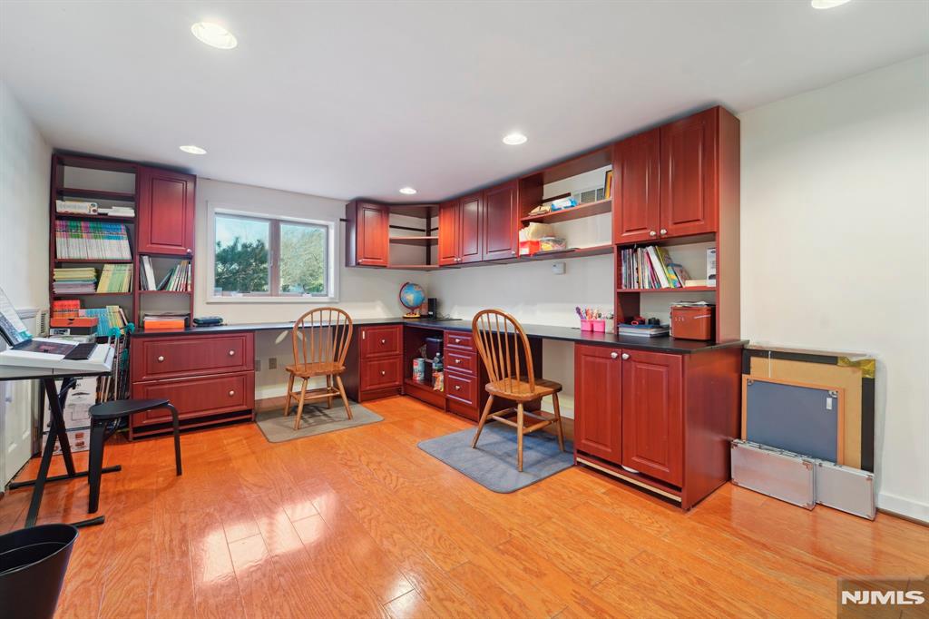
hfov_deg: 104.3
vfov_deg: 81.2
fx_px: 361
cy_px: 310
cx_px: 464
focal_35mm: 14
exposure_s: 1/3.33
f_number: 8
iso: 400
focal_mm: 14
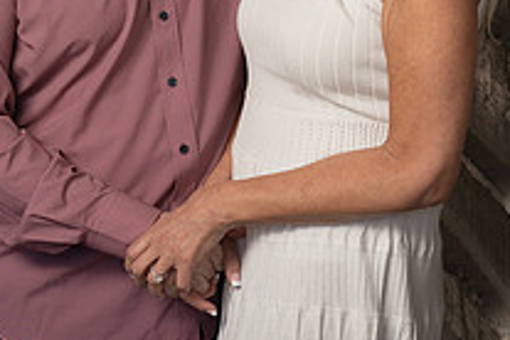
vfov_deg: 10.9
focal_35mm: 123
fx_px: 1742
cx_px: 503
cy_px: -73
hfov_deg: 16.3
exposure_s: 1/200
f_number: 5.6
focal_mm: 44
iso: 100
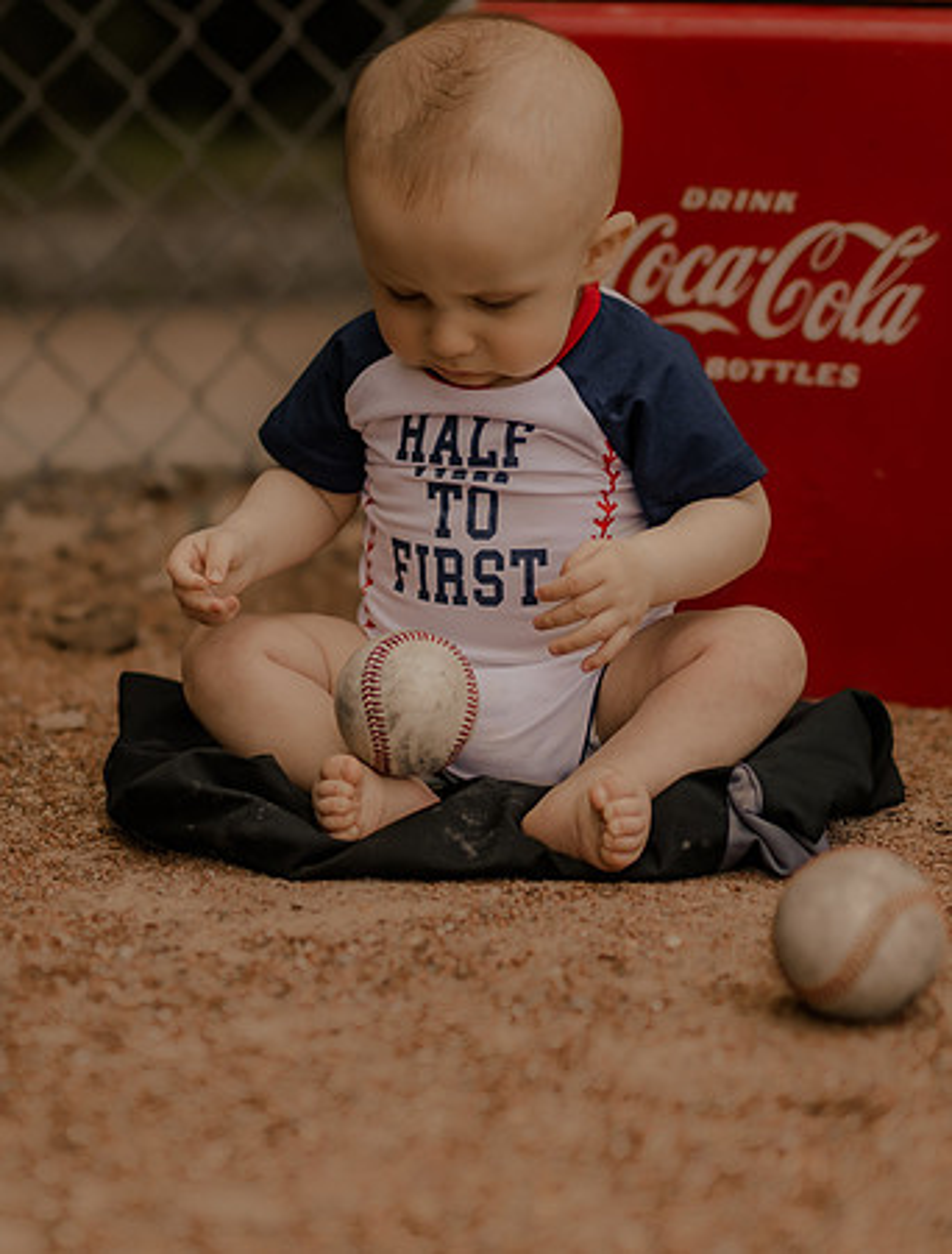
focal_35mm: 108
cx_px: 284
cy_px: 627
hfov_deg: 13.8
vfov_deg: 18.2
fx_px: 3913
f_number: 3.2
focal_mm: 50
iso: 160
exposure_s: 1/6400
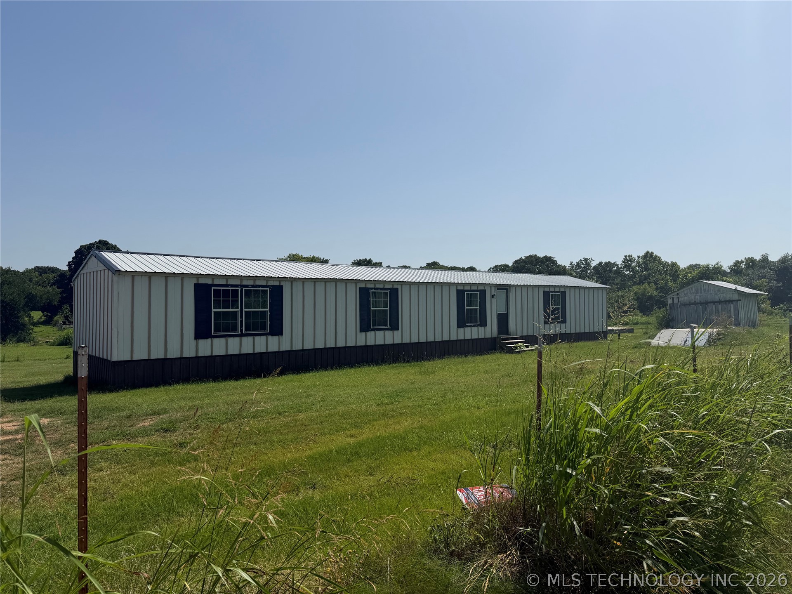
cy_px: 297
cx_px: 396
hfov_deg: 71.6
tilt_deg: +1.7
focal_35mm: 24
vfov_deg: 56.8
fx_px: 549
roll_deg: +0.4
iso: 80
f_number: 1.78
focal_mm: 6.76
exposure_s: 1/8130
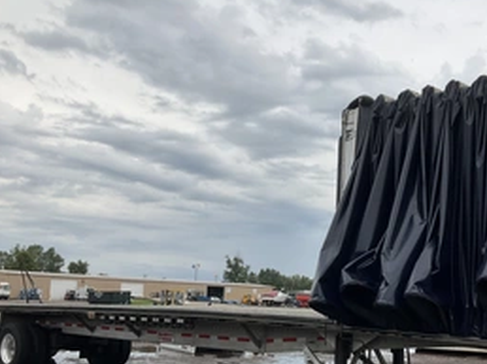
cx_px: 327
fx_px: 633
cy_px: 243
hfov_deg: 41.5
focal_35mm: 45
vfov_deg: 31.9
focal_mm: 3
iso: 25
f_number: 1.8
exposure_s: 1/1848
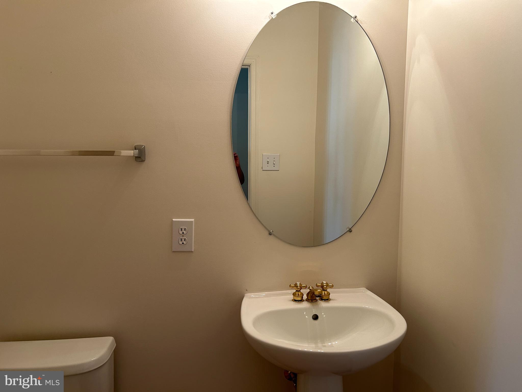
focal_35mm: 26
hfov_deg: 67.3
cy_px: 196
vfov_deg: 53.1
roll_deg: -0.1
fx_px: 392
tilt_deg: -6.7
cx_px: 261
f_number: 1.5
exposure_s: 1/120
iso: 100
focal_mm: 5.7
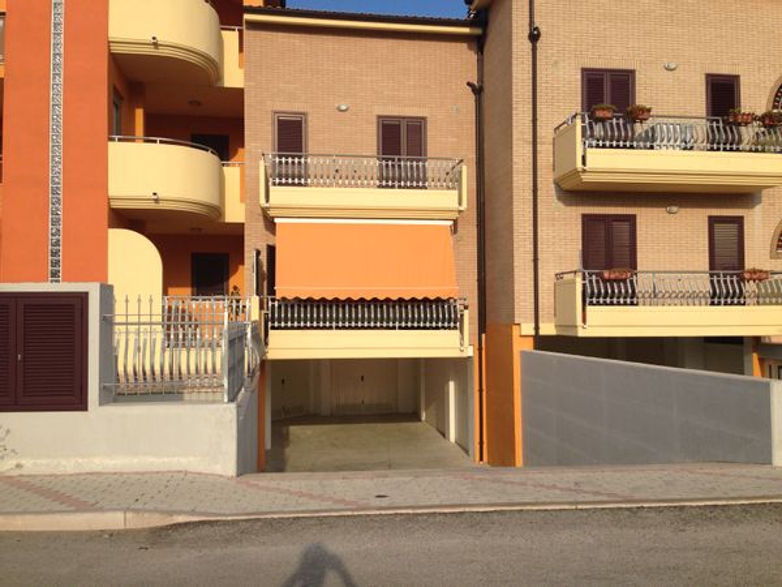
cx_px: 391
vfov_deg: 42.9
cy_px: 294
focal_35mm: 33
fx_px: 745
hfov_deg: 55.4
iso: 50
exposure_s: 1/1466
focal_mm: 4.12
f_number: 2.4
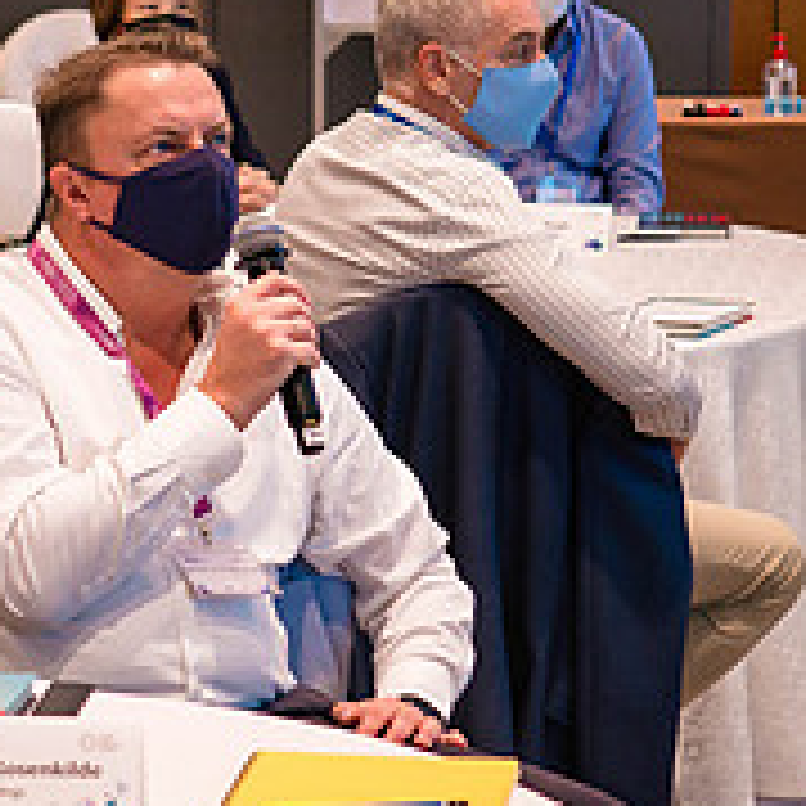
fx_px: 3846
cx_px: 230
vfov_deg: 11.9
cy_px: 263
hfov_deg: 11.9
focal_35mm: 146
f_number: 1.7
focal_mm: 25
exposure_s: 1/100
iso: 500
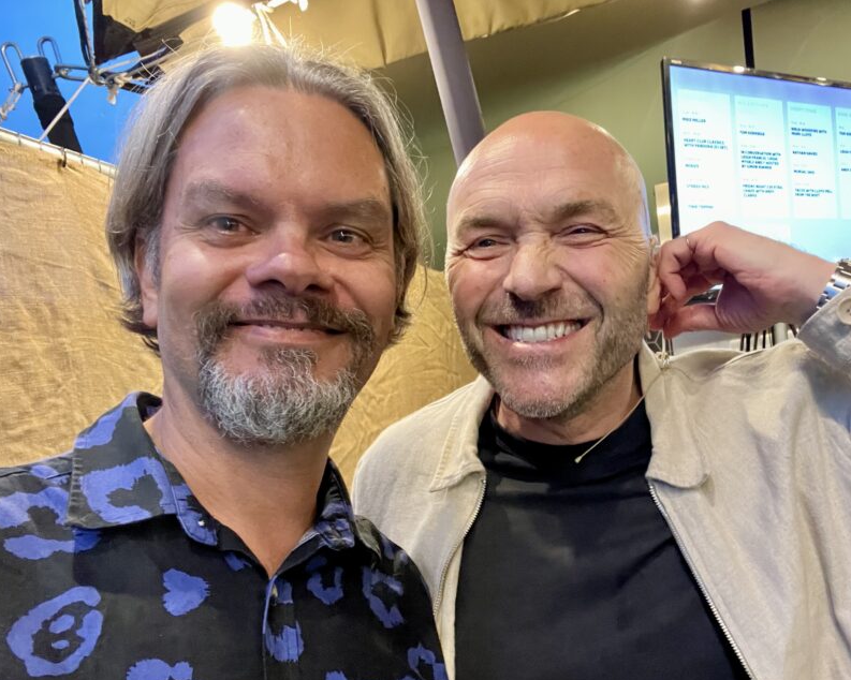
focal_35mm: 29
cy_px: 411
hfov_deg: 60.0
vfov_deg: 49.6
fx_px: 730
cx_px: 509
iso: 640
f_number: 2.2
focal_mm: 2.71
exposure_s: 1/25
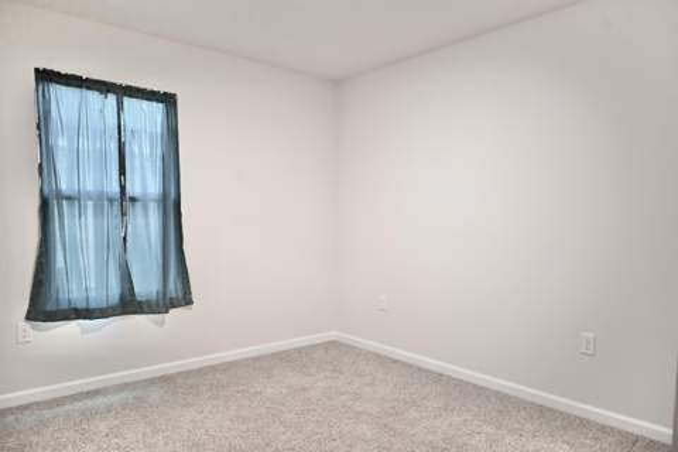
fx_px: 452
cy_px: 226
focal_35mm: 24
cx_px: 339
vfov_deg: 53.1
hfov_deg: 73.7
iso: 10000
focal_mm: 24
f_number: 4
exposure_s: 1/125
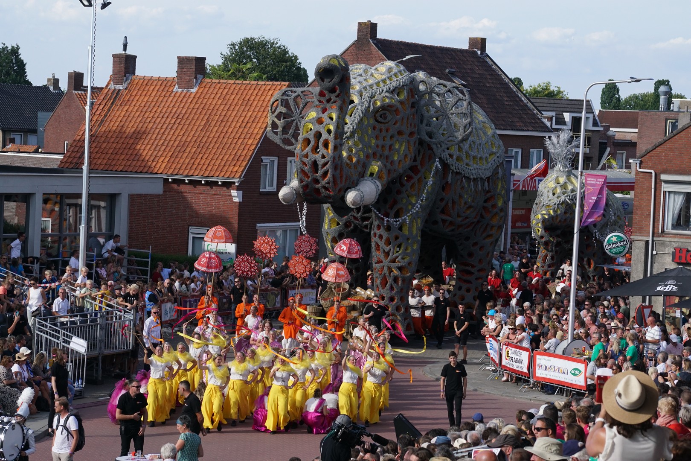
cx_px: 346
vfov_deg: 11.4
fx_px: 2303
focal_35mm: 120
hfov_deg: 17.1
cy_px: 230
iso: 500
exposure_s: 1/500
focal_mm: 80
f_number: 10
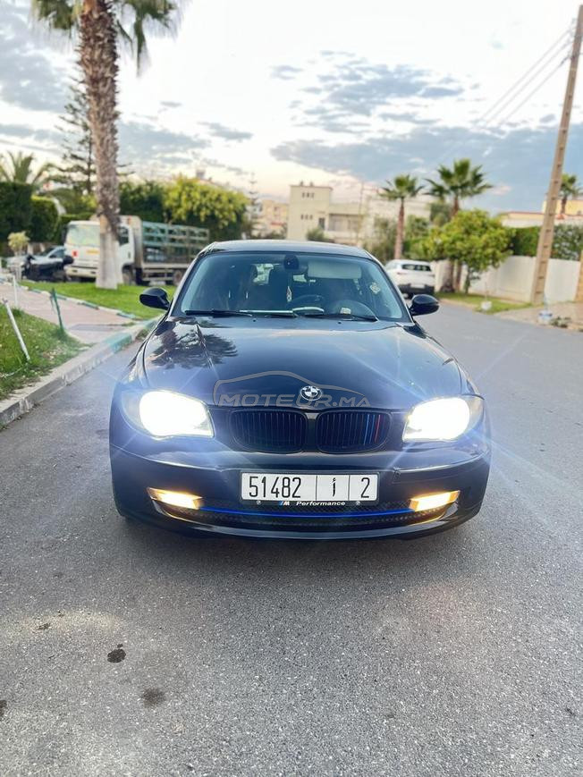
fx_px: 584
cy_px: 388
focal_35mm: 26
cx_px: 292
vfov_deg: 67.3
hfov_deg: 53.1
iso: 250
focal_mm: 5.7
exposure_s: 1/53
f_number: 1.5
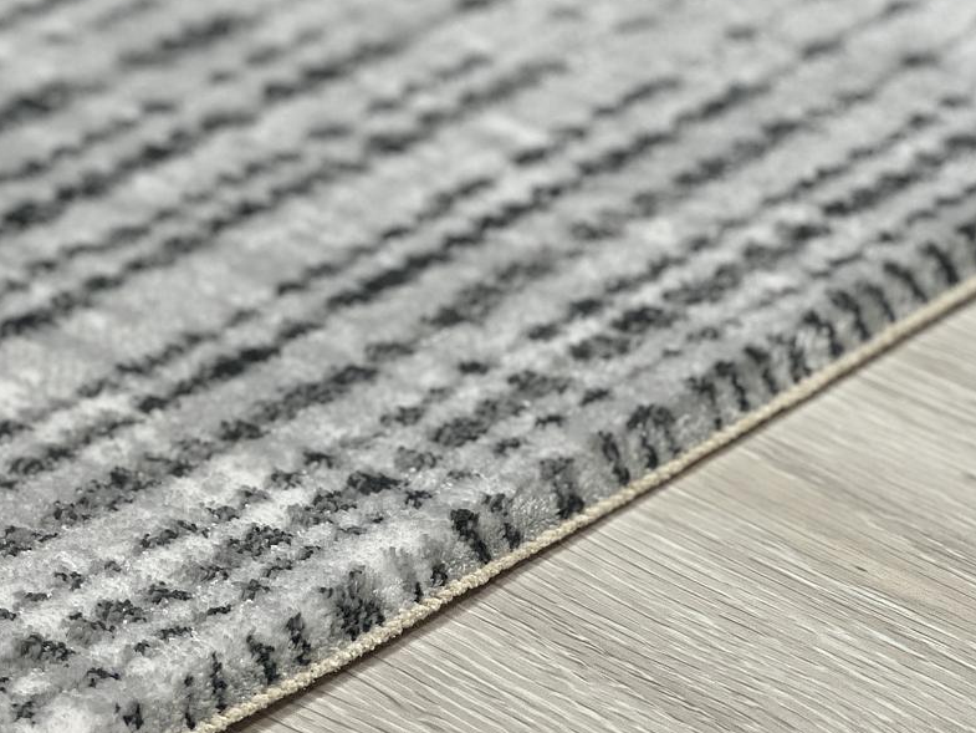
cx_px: 52
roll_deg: +1.5
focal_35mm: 157
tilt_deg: -29.7
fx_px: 4427
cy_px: 290
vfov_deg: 9.5
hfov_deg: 12.5
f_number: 2.8
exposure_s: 1/100
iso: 125
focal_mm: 9
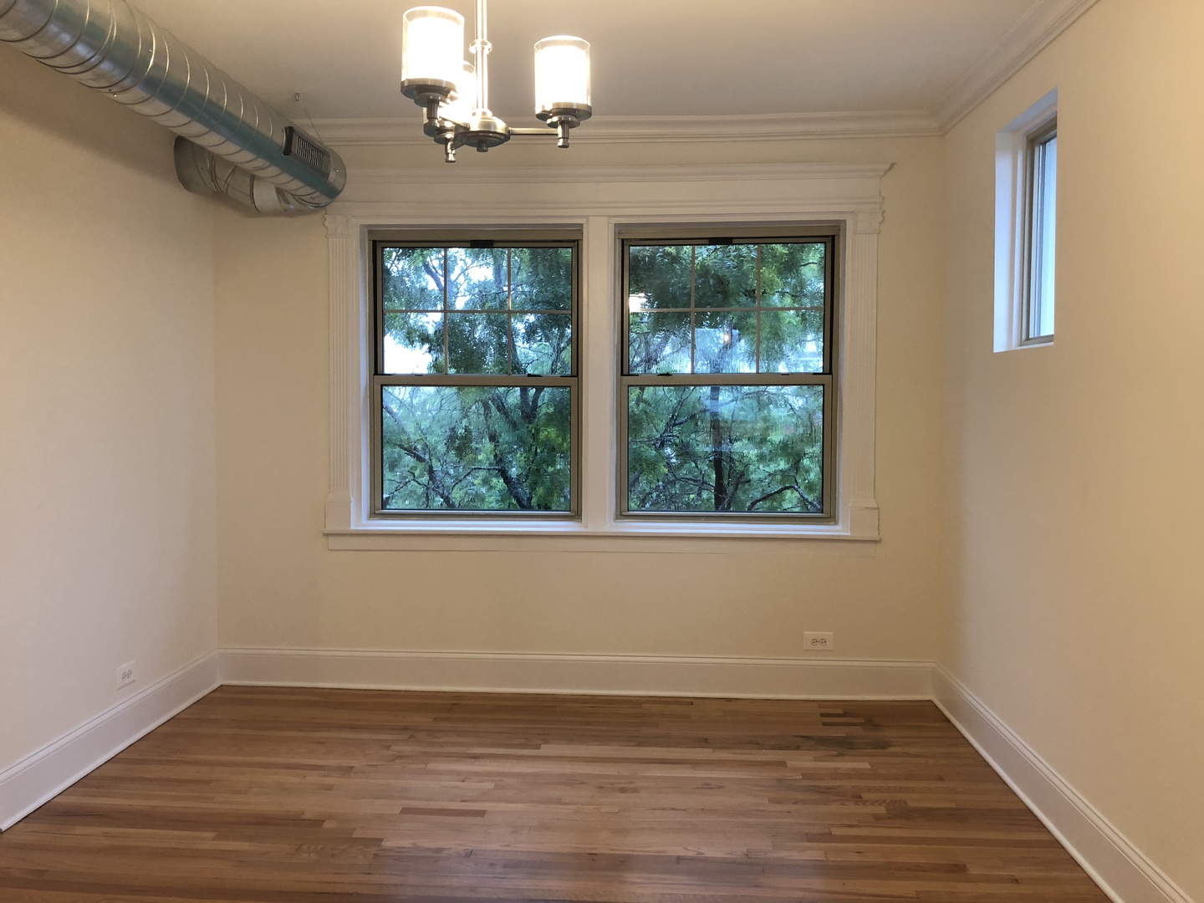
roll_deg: -0.5
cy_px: 452
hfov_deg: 63.4
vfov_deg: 49.7
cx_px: 602
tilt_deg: -3.3
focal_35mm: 28
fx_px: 974
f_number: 1.8
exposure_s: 1/15
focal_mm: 4
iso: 40
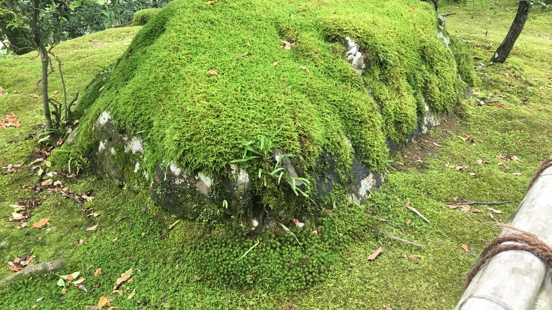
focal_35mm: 32
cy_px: 105
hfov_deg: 61.0
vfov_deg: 36.3
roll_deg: +0.0
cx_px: 273
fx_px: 468
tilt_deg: -17.8
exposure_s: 1/30
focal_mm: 4.15
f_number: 2.2
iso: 32
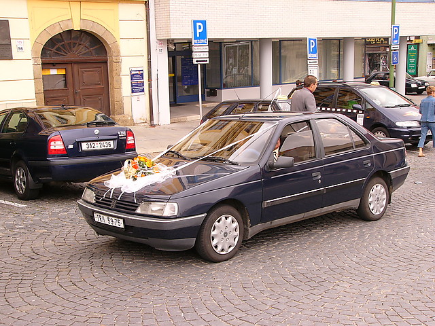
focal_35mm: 52
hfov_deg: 36.8
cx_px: 218
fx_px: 653
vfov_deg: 28.0
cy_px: 163
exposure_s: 1/100
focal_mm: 8.6
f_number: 4
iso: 50
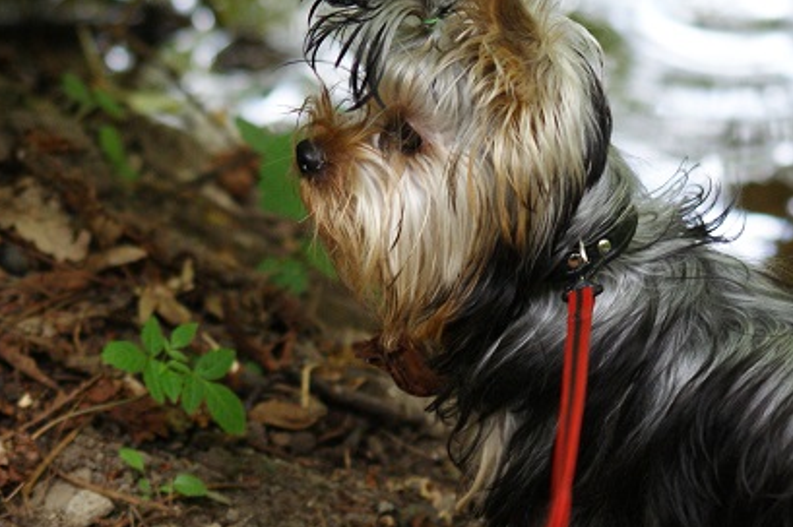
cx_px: 549
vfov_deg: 4.9
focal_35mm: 282
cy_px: 207
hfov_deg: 7.3
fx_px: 6207
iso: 400
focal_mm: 120
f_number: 4
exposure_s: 1/60
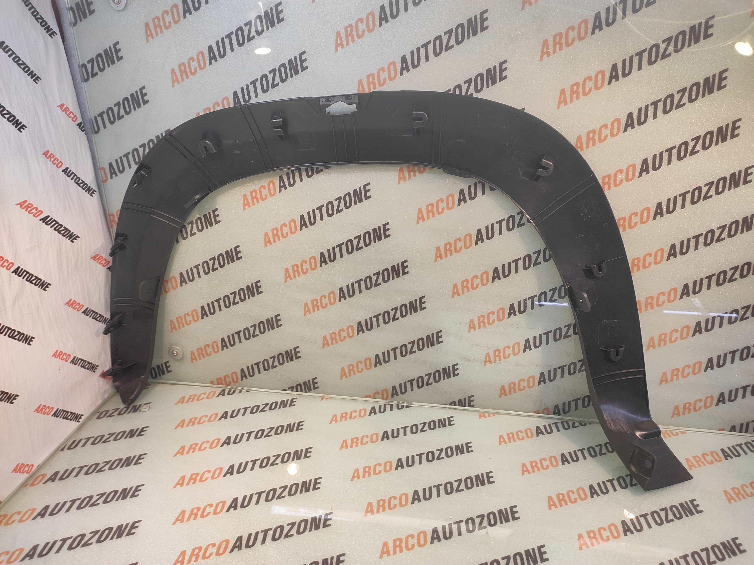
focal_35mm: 17
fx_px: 370
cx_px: 377
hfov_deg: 91.1
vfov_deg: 74.7
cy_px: 282
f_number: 1.79
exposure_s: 1/33
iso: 190
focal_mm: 4.74
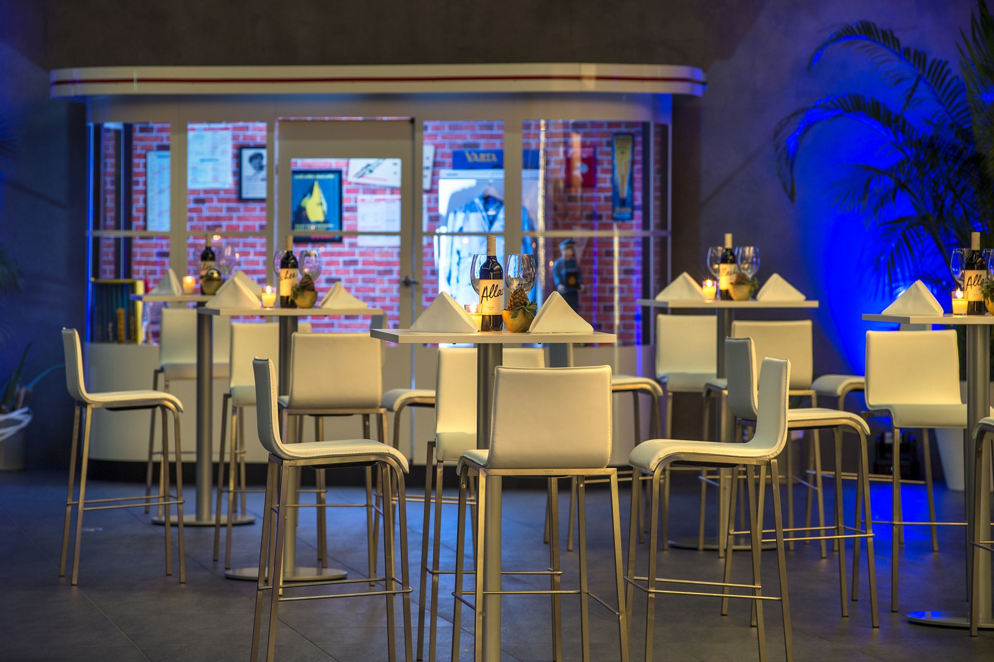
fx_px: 4001
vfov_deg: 9.5
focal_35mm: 145
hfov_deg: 14.2
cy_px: 331
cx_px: 497
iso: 400
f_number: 6.3
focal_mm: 145
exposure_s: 1/4
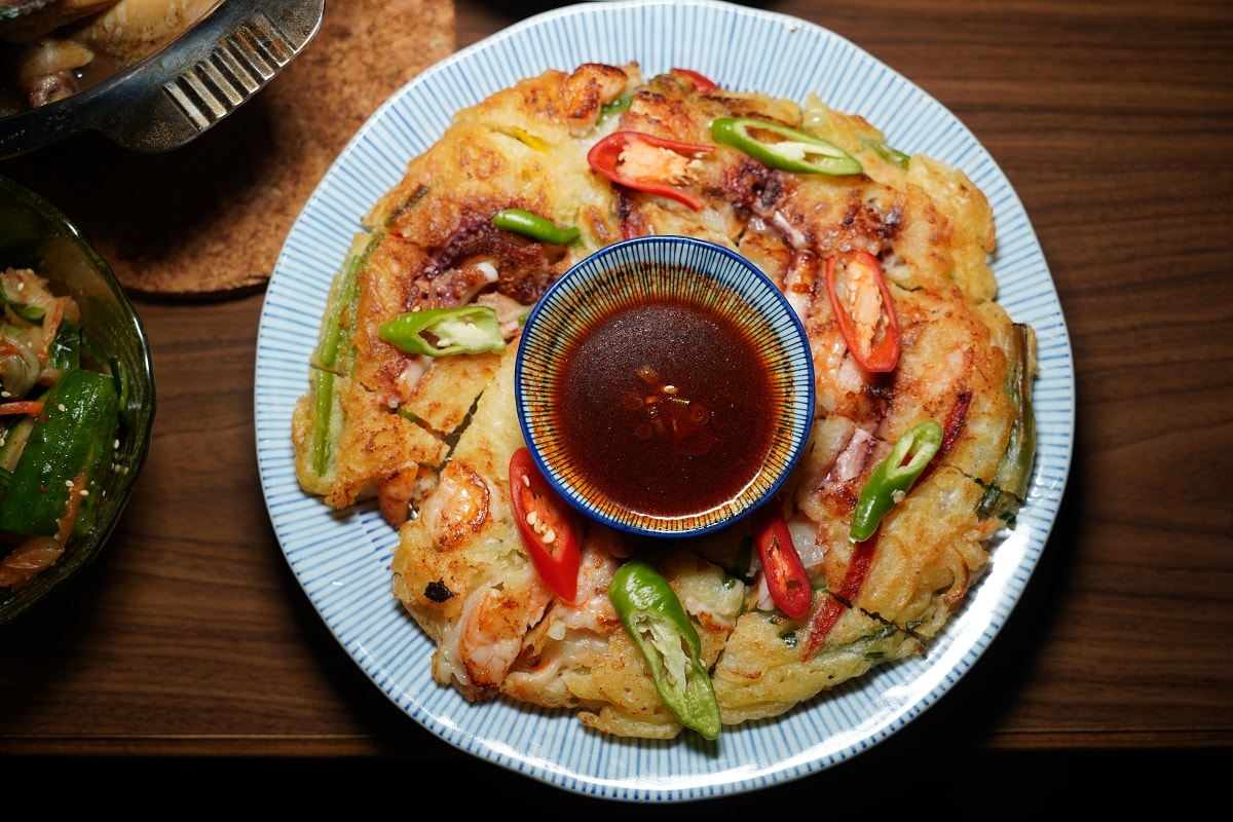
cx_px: 616
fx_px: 1062
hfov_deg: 60.3
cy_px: 411
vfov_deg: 42.3
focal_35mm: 31
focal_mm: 31
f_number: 4
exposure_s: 1/60
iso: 320
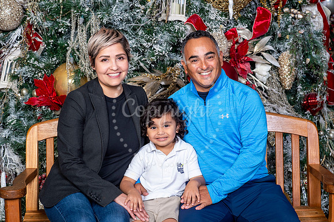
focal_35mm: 85
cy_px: 111
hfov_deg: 23.9
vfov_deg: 16.1
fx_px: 788
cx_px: 167
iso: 400
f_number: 8
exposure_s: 1/125
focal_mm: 85
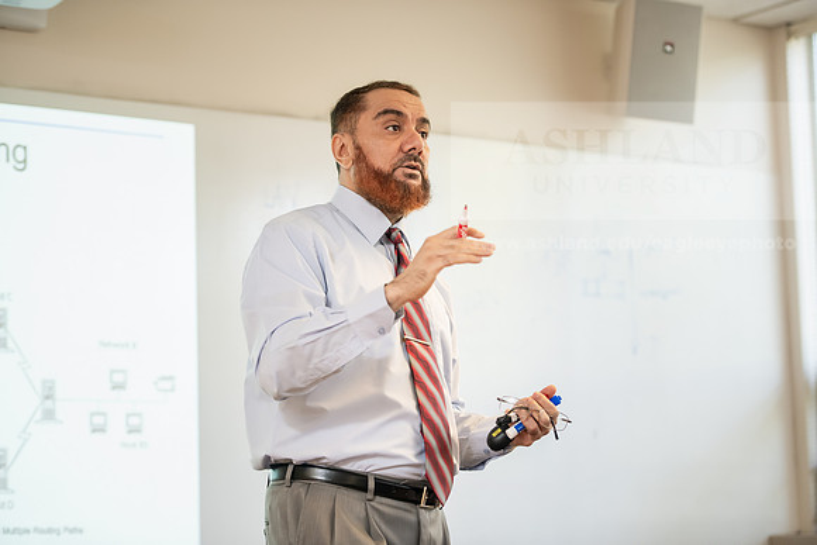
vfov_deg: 15.2
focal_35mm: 90
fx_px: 2043
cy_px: 272
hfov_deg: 22.6
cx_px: 408
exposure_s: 1/200
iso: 1250
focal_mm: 90
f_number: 2.8
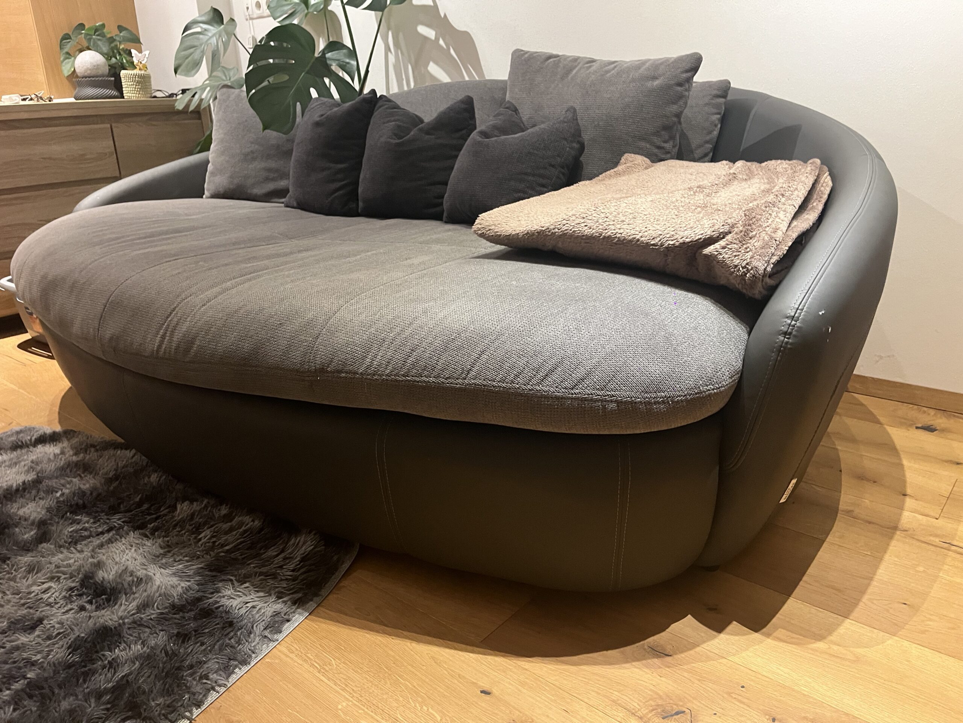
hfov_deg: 67.3
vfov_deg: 53.1
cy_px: 362
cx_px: 482
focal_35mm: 26
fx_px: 723
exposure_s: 1/50
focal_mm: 5.1
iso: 400
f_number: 1.6
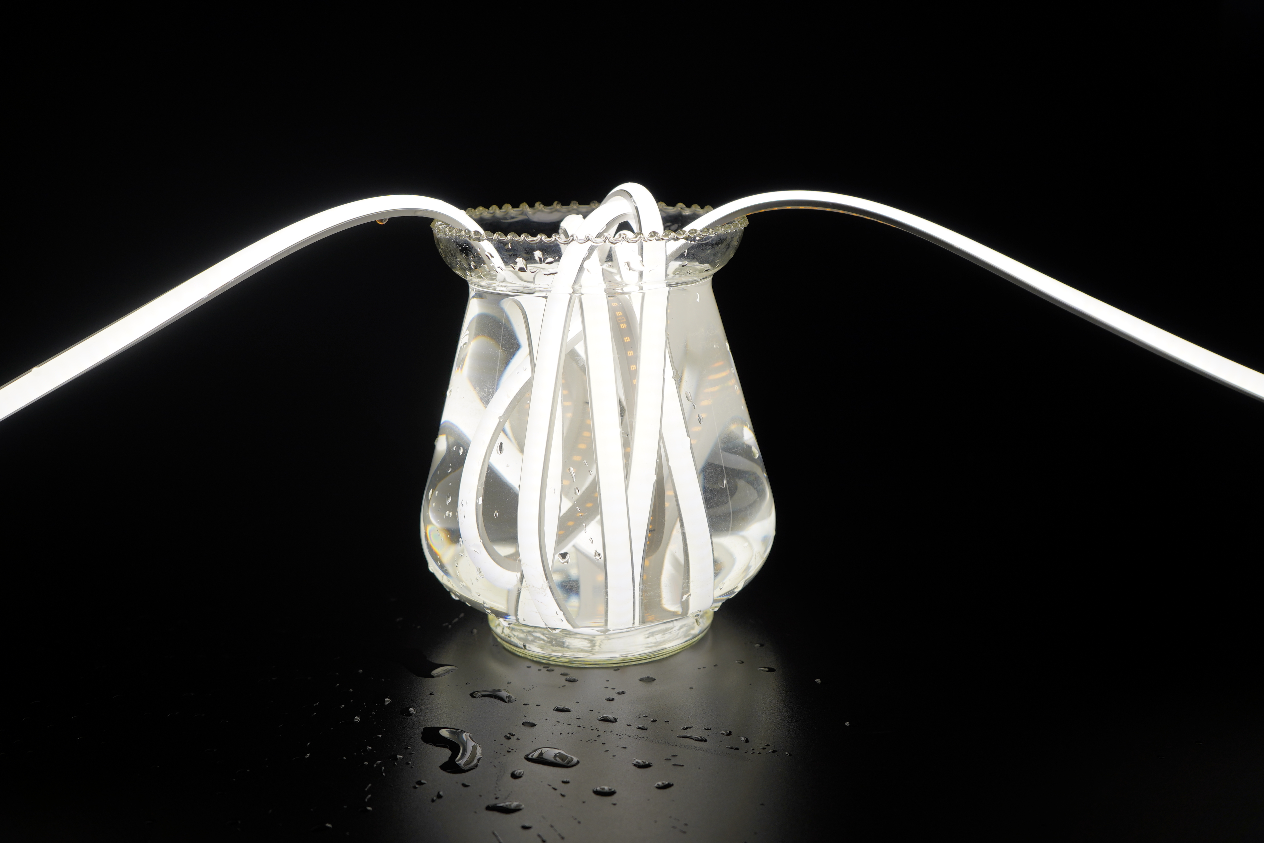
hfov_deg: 45.4
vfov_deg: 31.2
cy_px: 422
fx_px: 1510
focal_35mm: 43
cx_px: 632
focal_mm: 43
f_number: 6.3
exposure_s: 1/125
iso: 100
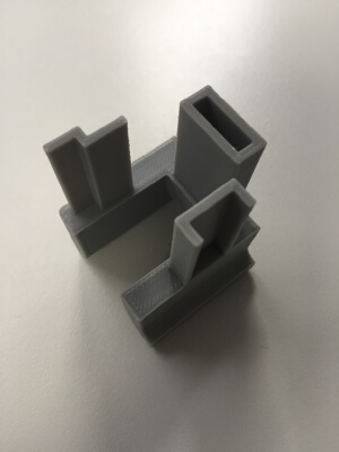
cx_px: 170
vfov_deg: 61.7
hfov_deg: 48.2
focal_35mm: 29
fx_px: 379
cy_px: 226
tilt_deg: -60.7
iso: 40
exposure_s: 1/33
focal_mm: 4.15
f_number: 2.2
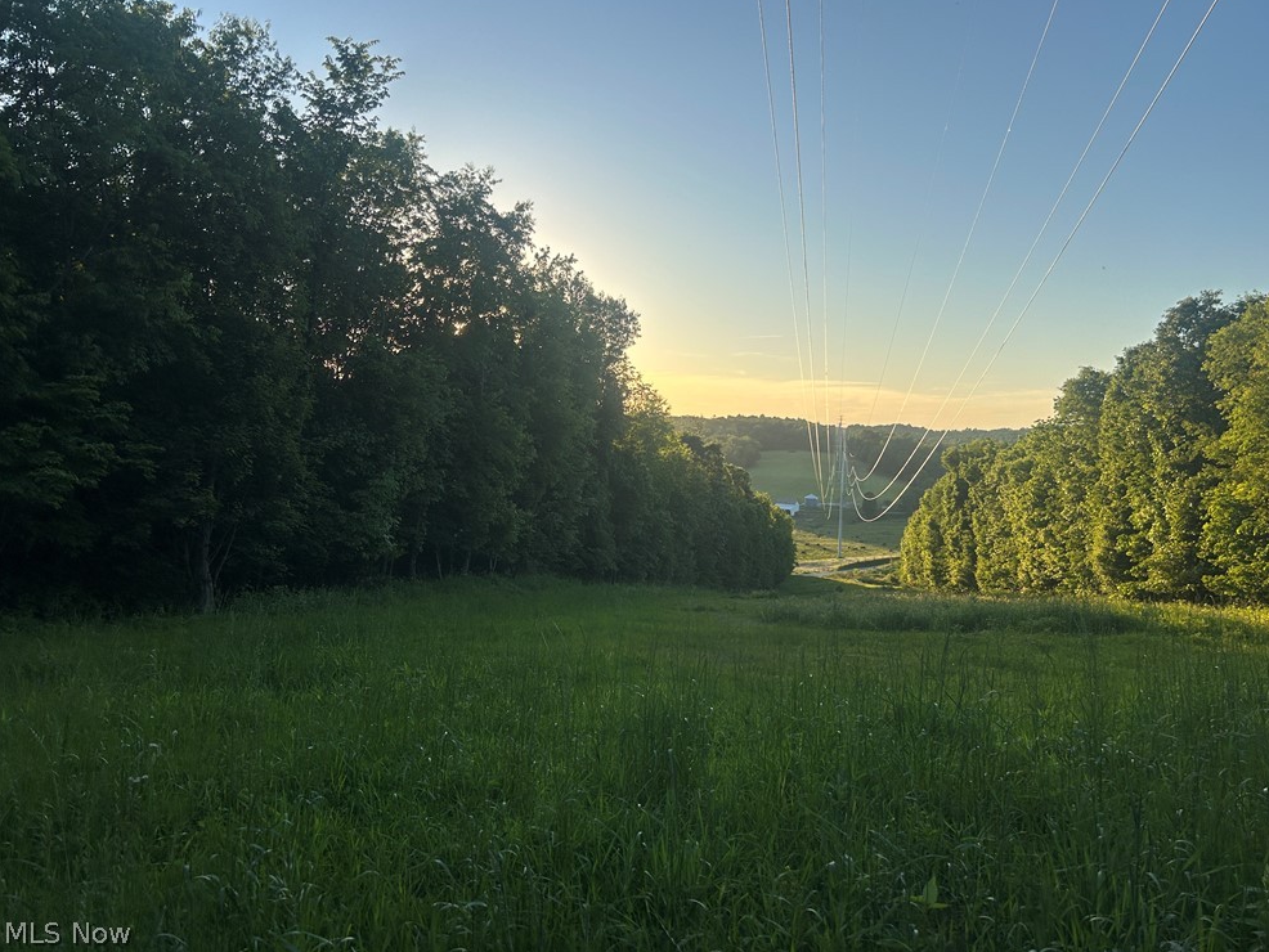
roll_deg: -3.1
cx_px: 656
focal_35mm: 27
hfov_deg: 65.3
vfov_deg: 51.4
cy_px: 461
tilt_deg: -1.4
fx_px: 990
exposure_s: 1/2513
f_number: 1.5
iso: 50
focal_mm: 5.7
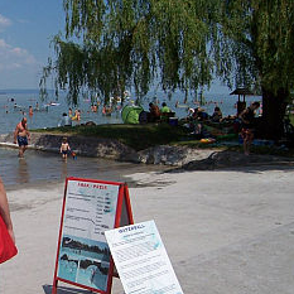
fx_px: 557
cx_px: 28
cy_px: 196
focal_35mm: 58
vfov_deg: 29.4
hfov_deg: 28.4
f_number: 5.6
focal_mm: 5.6
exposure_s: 1/1000
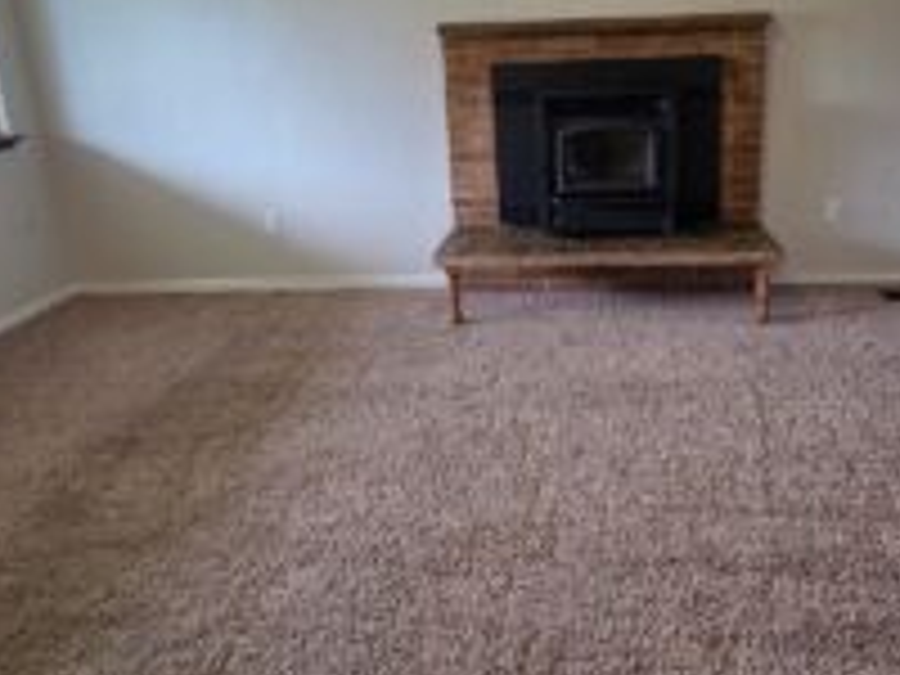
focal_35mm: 26
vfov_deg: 52.1
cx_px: 554
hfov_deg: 66.4
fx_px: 676
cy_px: 230
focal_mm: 2.2
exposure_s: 1/120
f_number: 1.9
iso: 250
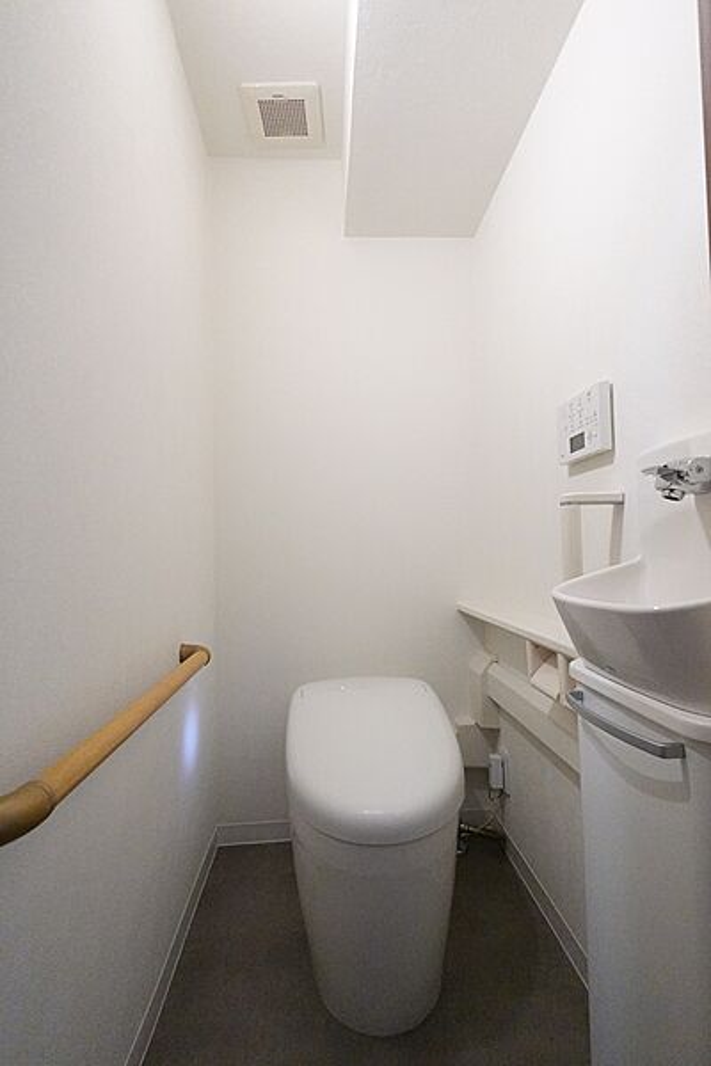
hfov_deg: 67.4
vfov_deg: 90.0
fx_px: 533
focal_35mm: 18
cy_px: 533
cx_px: 356
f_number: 3.2
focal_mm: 6.9
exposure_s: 1/500
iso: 5000
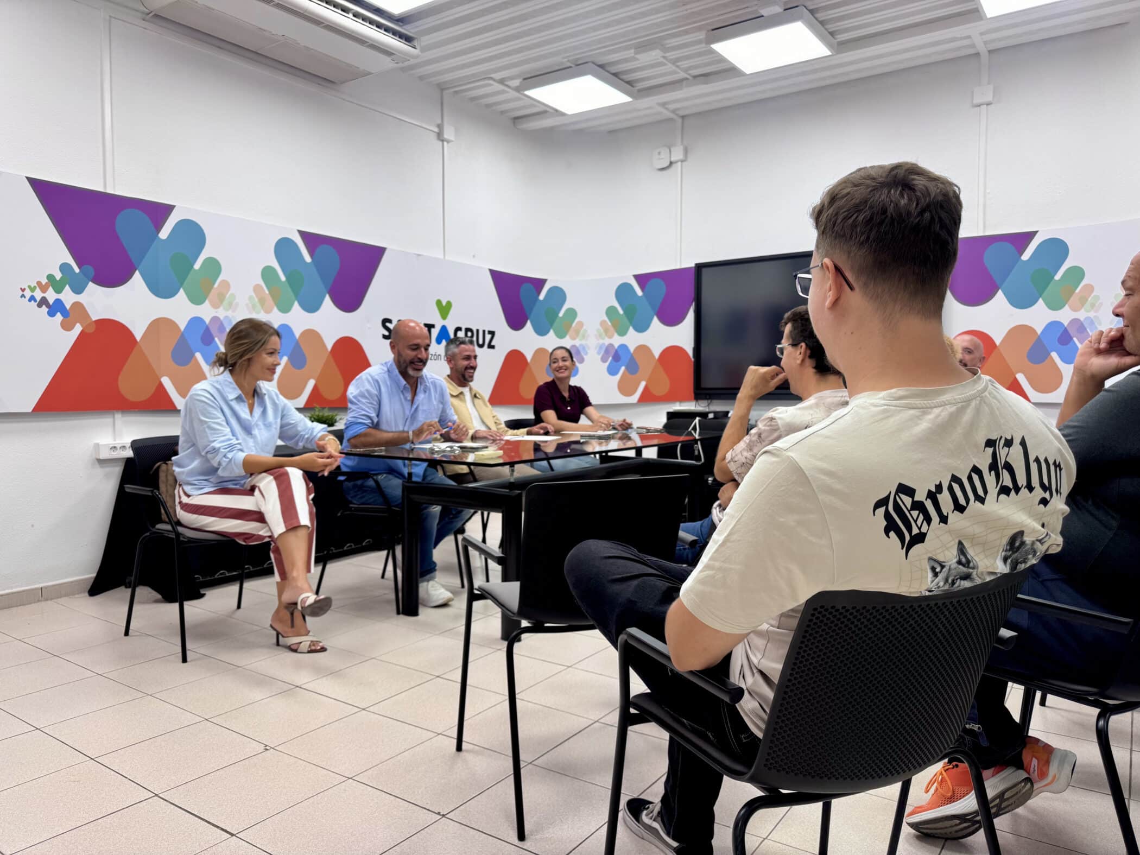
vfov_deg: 56.8
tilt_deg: -2.6
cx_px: 570
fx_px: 790
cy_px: 428
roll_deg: +0.1
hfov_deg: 71.6
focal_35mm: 24
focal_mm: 6.76
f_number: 1.78
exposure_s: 1/100
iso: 64
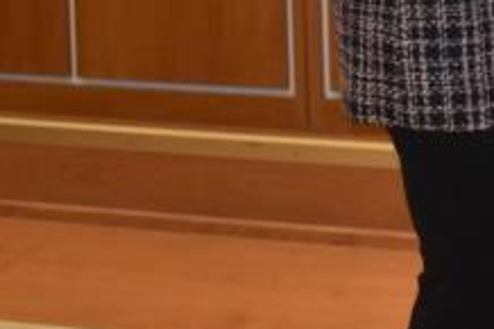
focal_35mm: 127
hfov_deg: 14.6
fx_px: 1741
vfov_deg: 9.7
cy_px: -423
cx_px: 825
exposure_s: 1/200
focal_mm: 18
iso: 800
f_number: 3.5
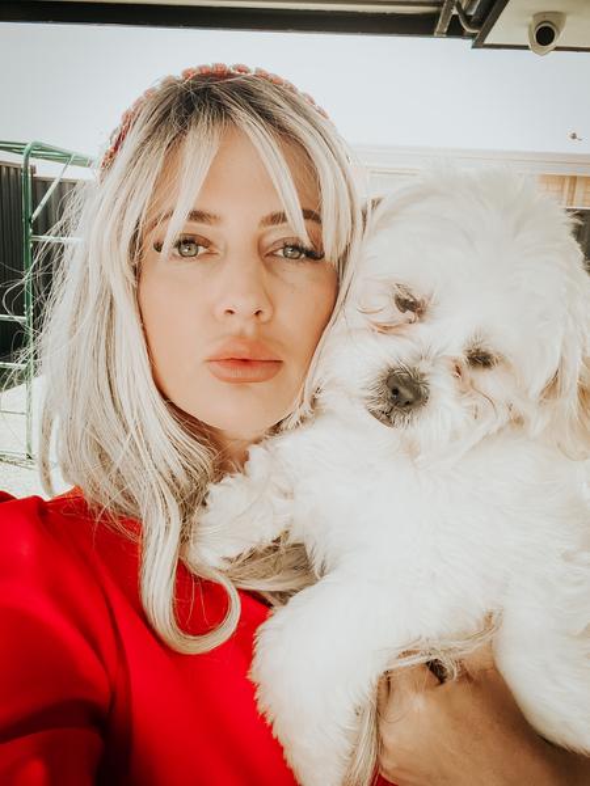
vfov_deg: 60.0
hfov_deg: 46.8
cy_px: 393
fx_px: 682
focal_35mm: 30
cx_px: 295
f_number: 2.2
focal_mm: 2.71
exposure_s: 1/120
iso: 40
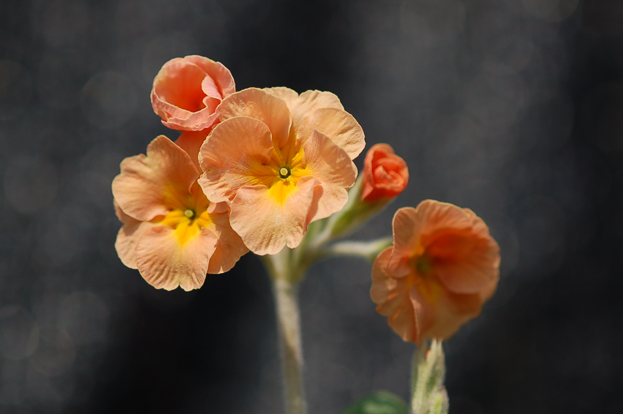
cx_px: 312
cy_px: 207
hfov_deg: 13.1
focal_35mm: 158
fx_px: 2723
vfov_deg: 8.7
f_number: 3.2
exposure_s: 1/4000
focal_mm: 105
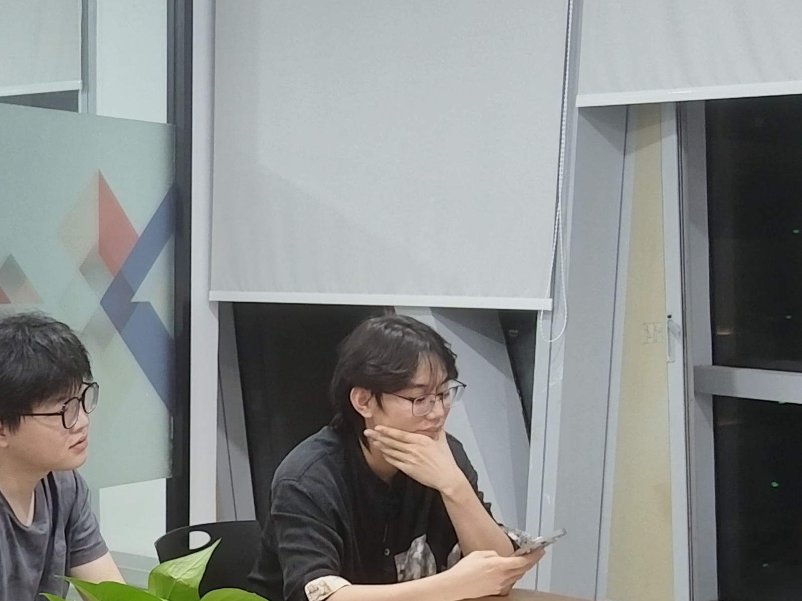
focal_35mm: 65
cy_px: 633
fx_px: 1506
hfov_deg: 29.3
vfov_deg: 21.6
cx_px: 184
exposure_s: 1/33.3
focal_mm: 4.95
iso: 1186
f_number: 1.9
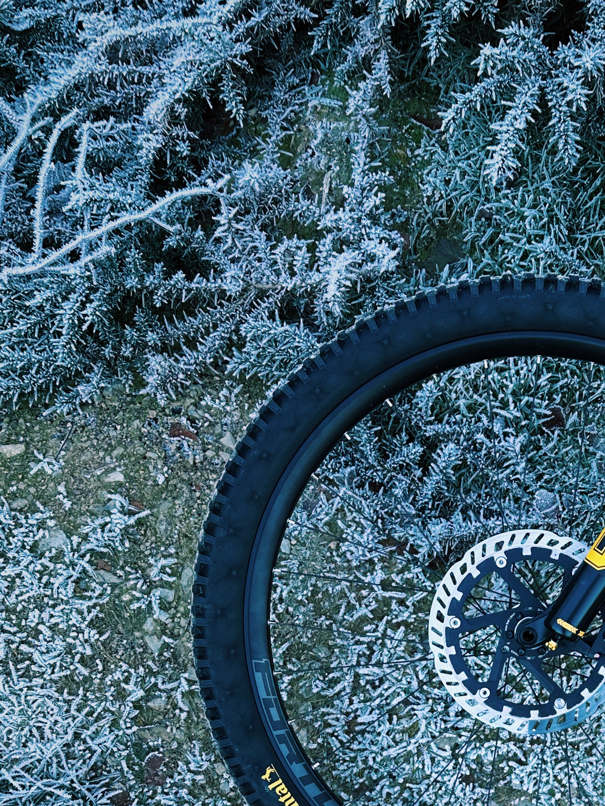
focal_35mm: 47
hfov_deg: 29.5
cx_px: 555
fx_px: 1095
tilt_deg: -58.2
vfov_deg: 38.4
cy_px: 680
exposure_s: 1/121
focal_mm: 6.86
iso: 64
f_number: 1.78
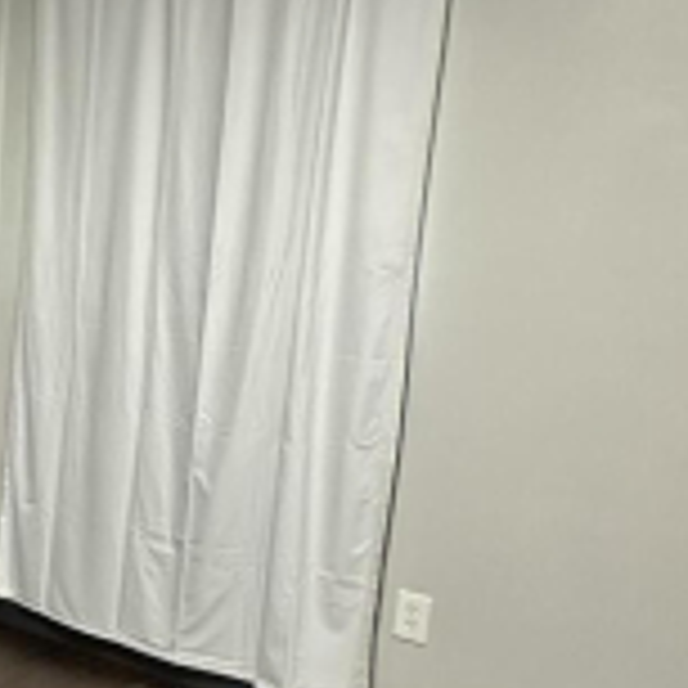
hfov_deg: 25.5
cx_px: -288
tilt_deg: -8.8
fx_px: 1214
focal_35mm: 54
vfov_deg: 31.5
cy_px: 429
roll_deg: -0.3
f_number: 2.2
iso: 500
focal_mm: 2.22
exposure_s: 1/60
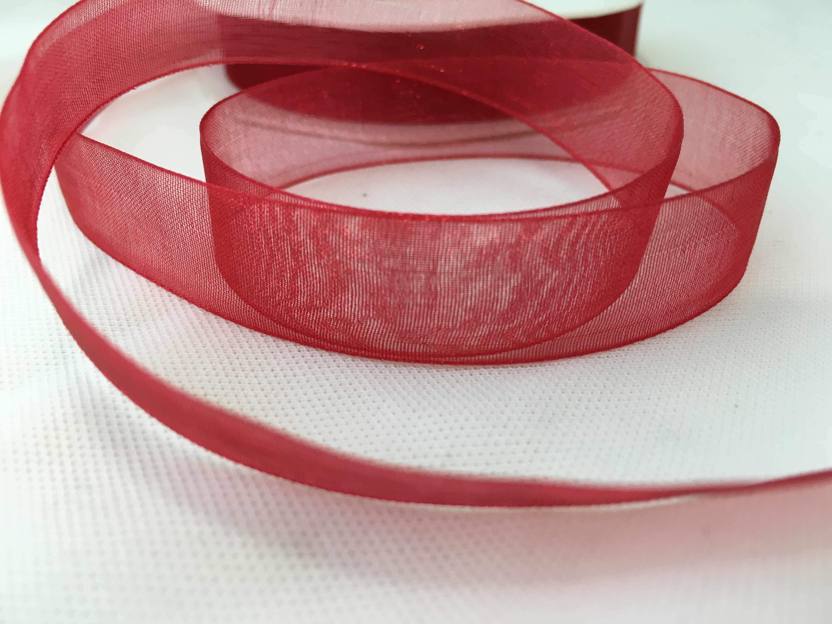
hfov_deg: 61.7
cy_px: 312
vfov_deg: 48.2
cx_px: 416
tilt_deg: -32.7
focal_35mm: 29
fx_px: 697
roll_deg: -0.1
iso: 32
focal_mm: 4.15
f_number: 2.2
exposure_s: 1/33
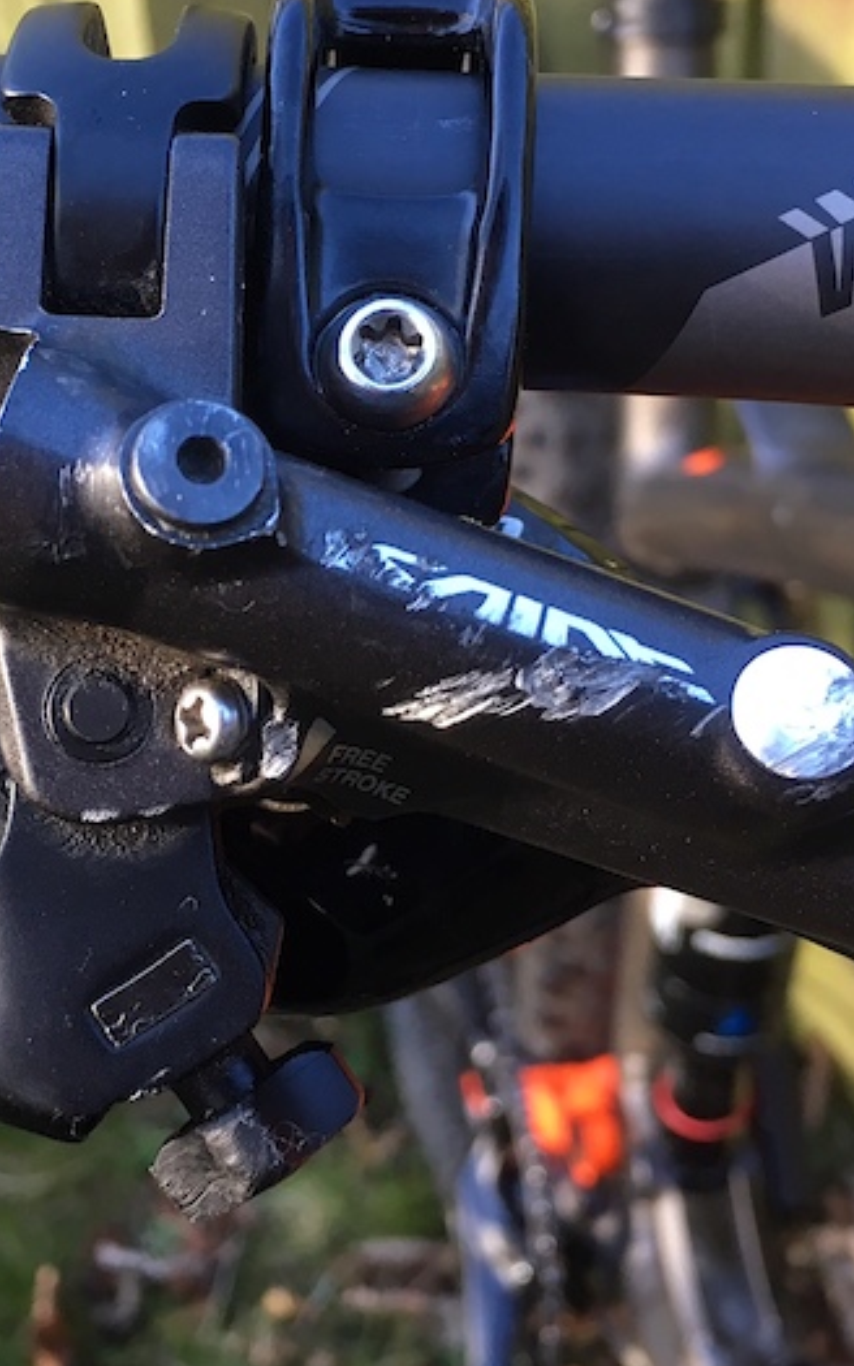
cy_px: 575
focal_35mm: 60
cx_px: 219
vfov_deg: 33.9
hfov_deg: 21.5
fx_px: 2235
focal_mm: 4.15
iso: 25
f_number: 2.2
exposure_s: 1/33
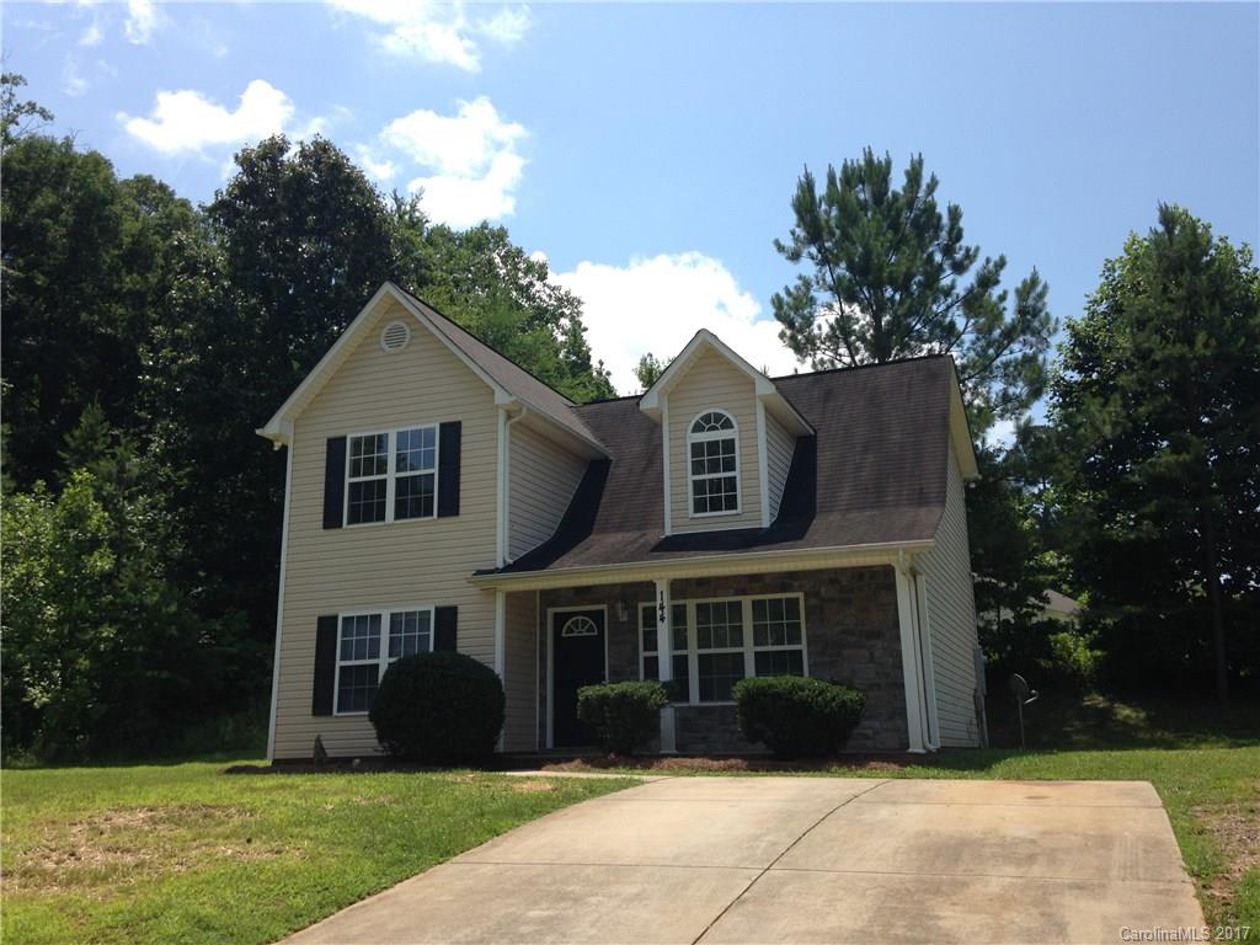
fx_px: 1201
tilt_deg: +13.0
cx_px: 630
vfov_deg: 42.9
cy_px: 472
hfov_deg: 55.4
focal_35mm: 33
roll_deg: +1.9
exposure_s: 1/1506
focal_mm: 4.12
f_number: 2.4
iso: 50
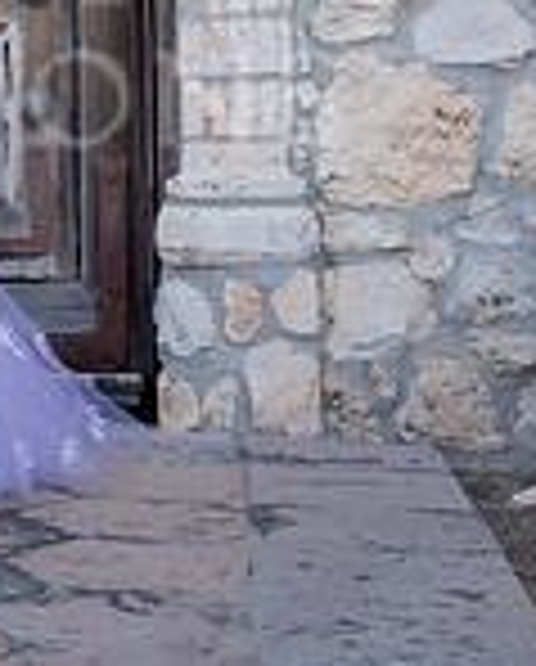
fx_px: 2175
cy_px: -173
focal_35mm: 110
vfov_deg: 16.6
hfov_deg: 11.8
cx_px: -703
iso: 125
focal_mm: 20
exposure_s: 1/500
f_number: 2.8
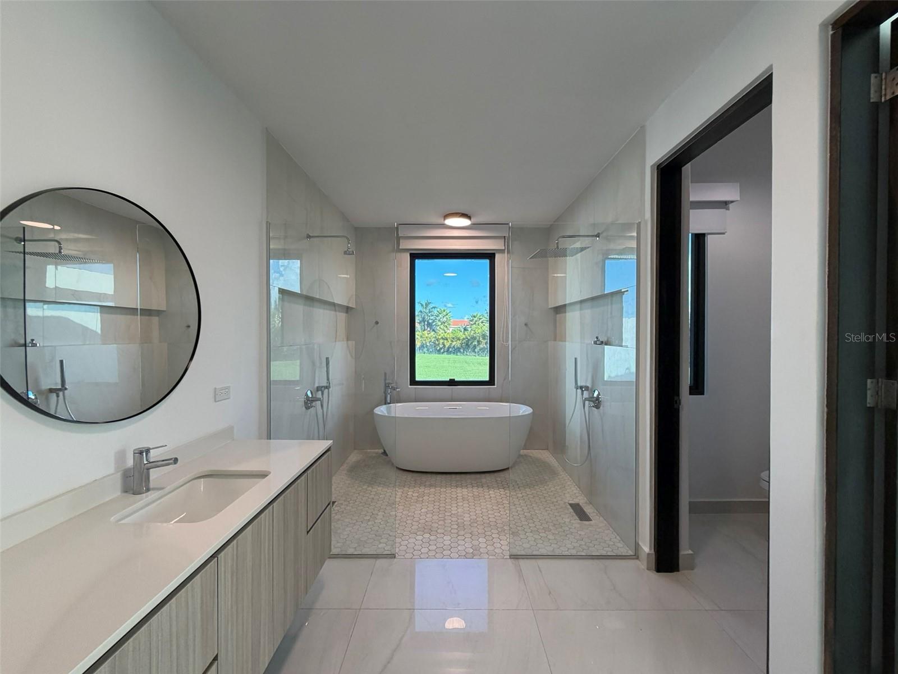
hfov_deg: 102.1
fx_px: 363
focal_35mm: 14
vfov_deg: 85.7
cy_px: 337
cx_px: 449
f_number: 2.2
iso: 200
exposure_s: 1/120
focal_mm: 2.22
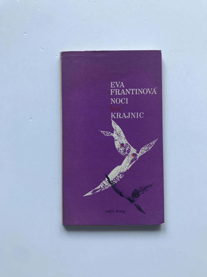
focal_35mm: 28
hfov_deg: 49.7
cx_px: 104
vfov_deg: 63.4
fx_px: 223
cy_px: 138
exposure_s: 1/111
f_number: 1.8
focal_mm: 3.99
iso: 20
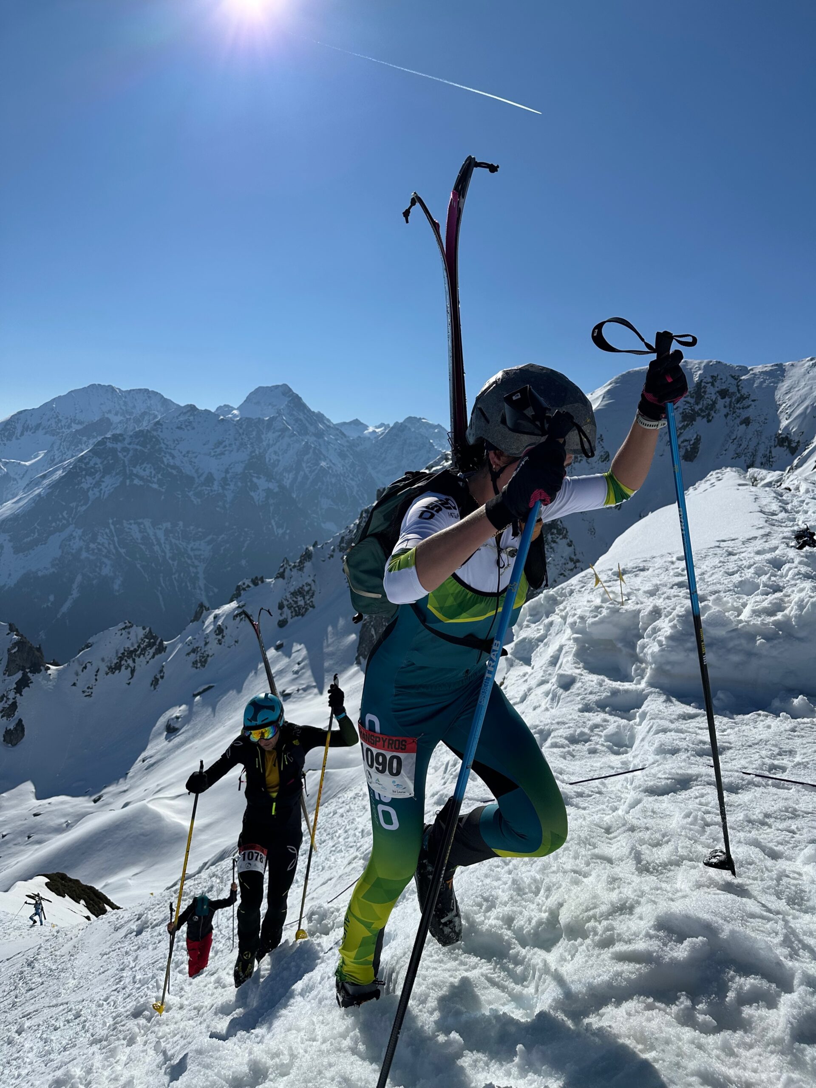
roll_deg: -6.8
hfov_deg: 56.8
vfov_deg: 71.6
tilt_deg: -6.2
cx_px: 408
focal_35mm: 24
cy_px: 544
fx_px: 754
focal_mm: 6.86
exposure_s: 1/15625
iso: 80
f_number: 1.78
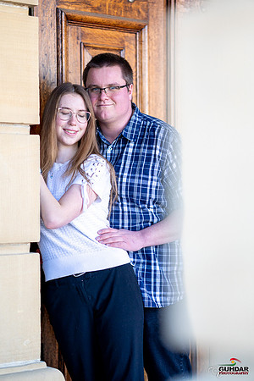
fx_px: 900
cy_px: 190
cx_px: 127
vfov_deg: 23.9
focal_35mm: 85
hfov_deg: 16.1
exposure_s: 1/1600
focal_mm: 85
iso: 400
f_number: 1.4
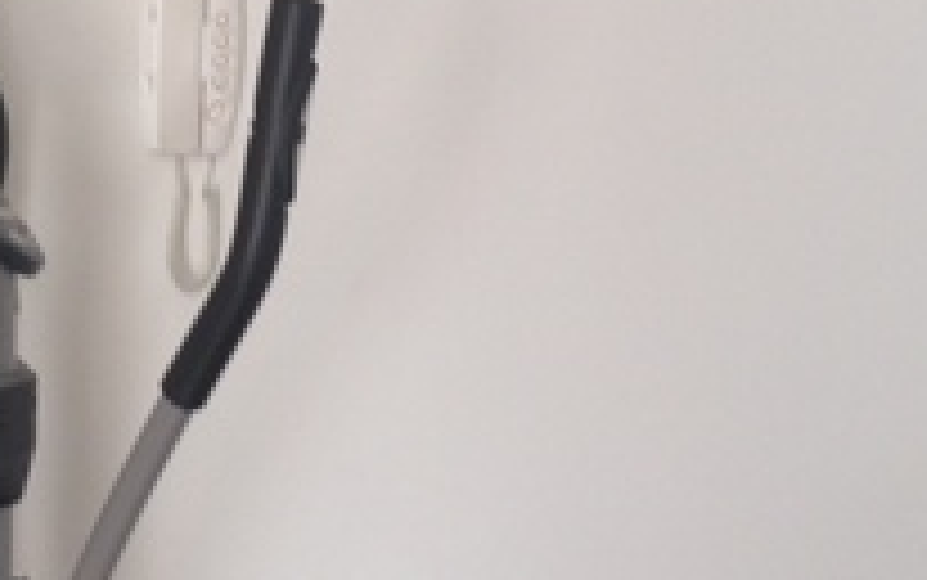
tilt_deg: -10.5
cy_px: 202
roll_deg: -3.1
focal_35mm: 108
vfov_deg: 12.1
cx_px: 90
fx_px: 2730
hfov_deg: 18.9
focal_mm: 4.28
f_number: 2.4
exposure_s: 1/20
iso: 64
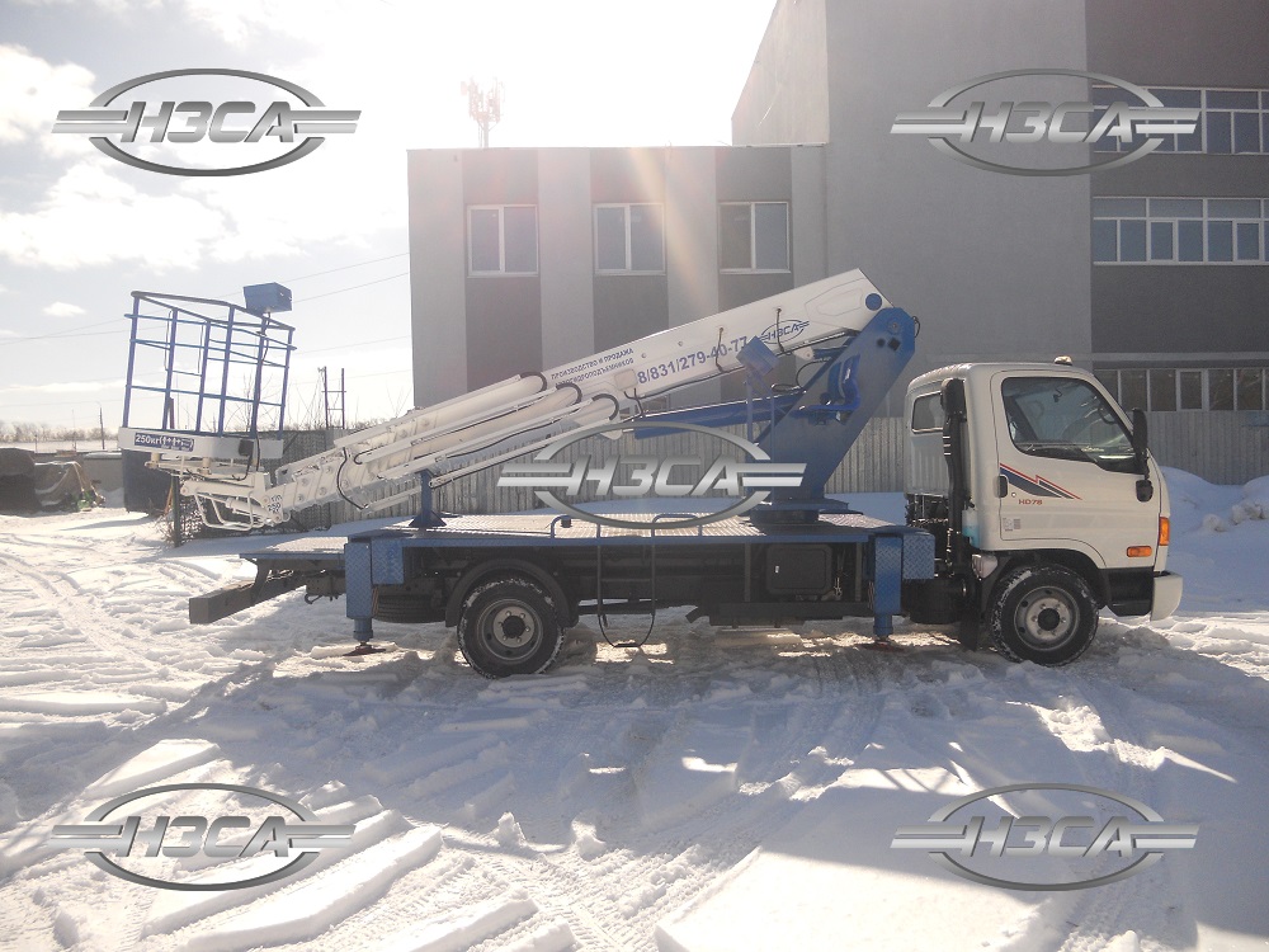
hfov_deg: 65.3
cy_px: 476
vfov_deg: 51.4
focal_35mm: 27
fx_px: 990
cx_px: 634
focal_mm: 4.9
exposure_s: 1/320
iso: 100
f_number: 8
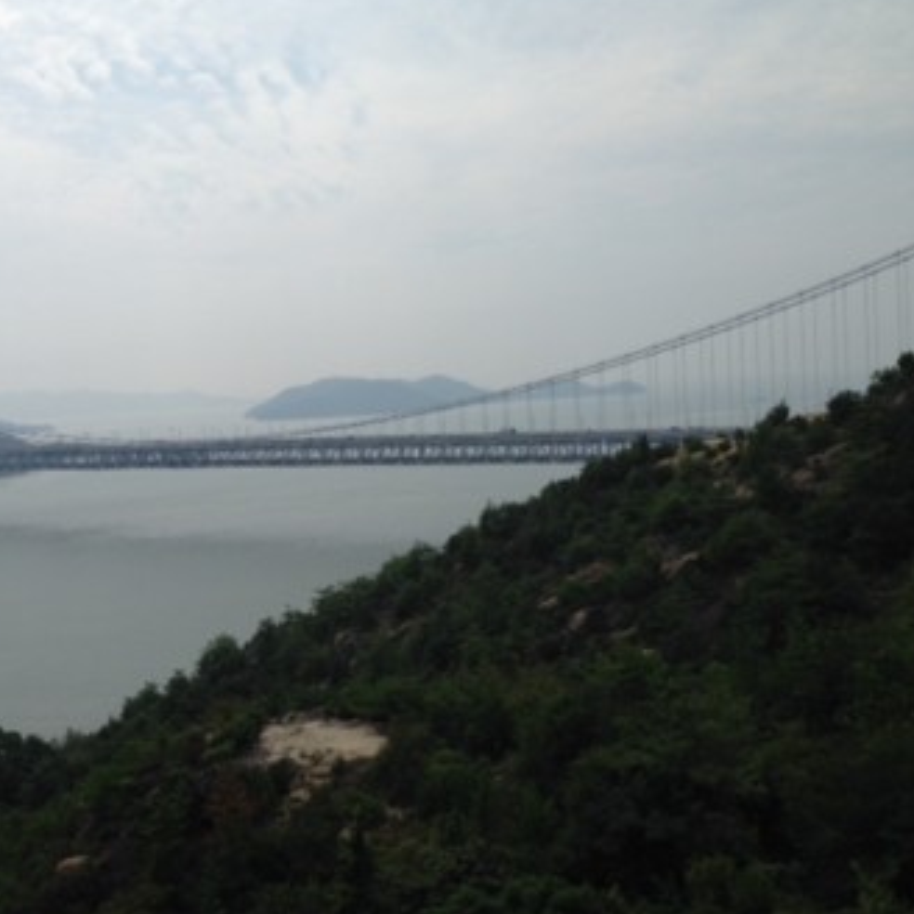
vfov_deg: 41.9
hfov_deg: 41.2
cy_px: 451
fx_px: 1195
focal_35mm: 40
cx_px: 293
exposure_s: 1/3876
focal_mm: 4.12
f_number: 2.4
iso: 50
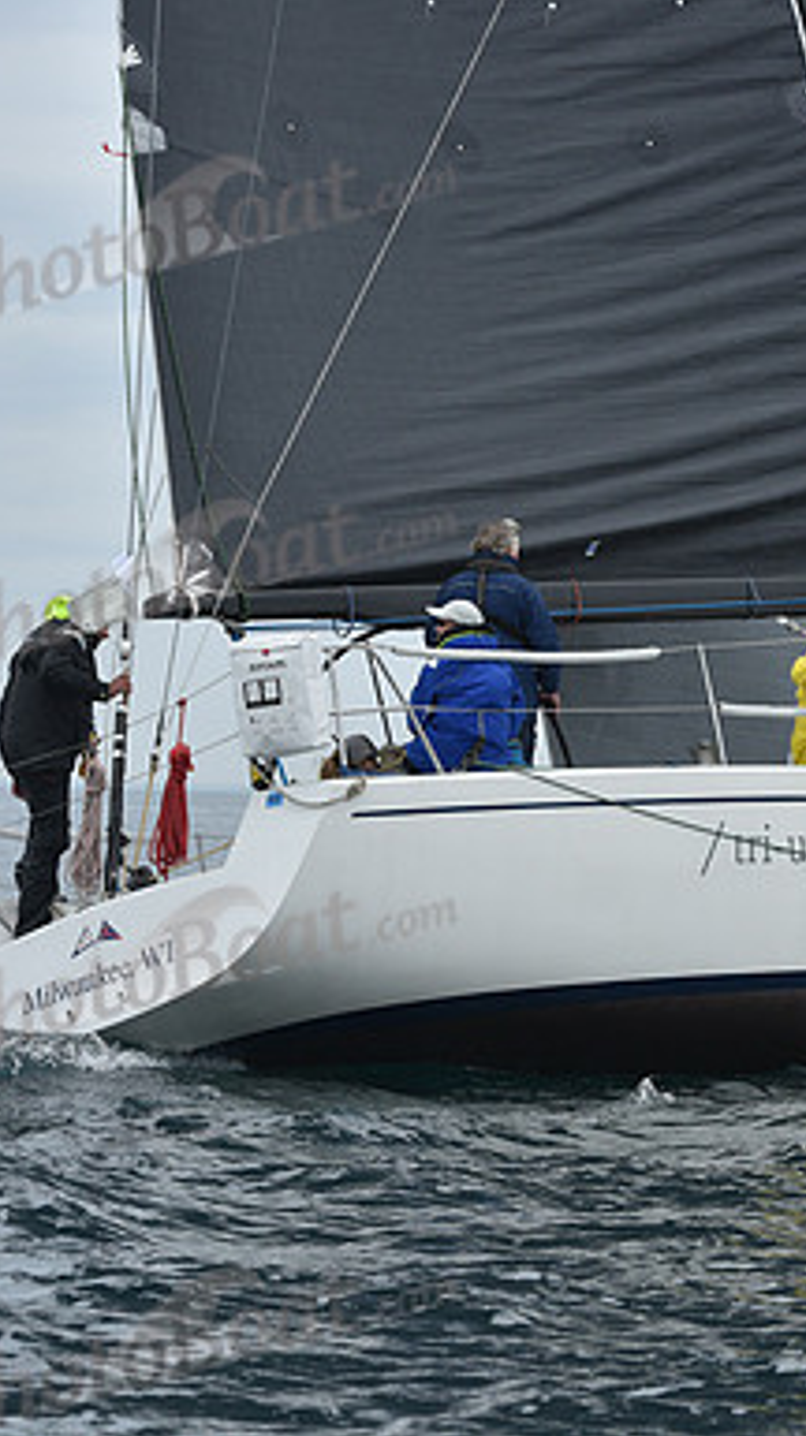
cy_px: 718
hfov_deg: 7.7
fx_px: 6015
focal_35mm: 158
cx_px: 653
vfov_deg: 13.6
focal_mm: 100
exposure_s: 1/800
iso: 250
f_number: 7.1
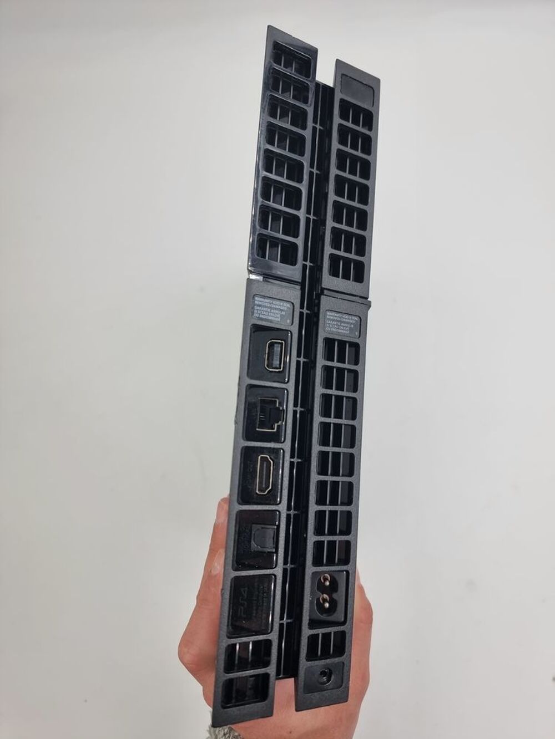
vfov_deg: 71.6
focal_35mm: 24
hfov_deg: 56.8
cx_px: 278
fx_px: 513
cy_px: 370
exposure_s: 1/120
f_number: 1.8
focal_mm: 6.7
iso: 50
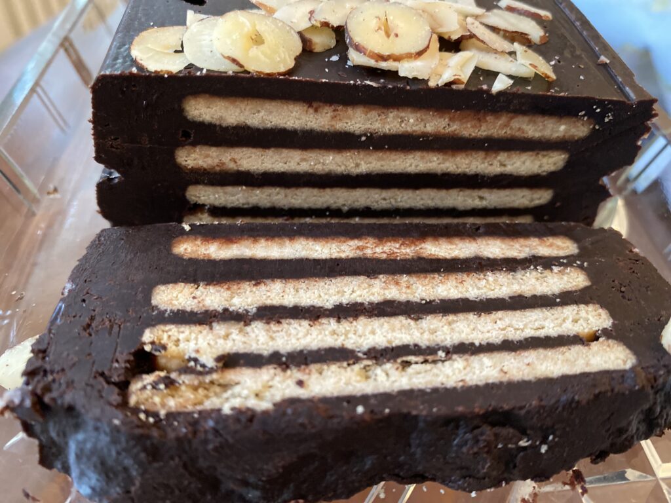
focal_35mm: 26
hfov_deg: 67.3
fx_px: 504
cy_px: 252
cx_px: 336
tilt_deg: -45.7
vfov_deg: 53.1
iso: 500
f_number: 1.8
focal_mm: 4.25
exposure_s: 1/50
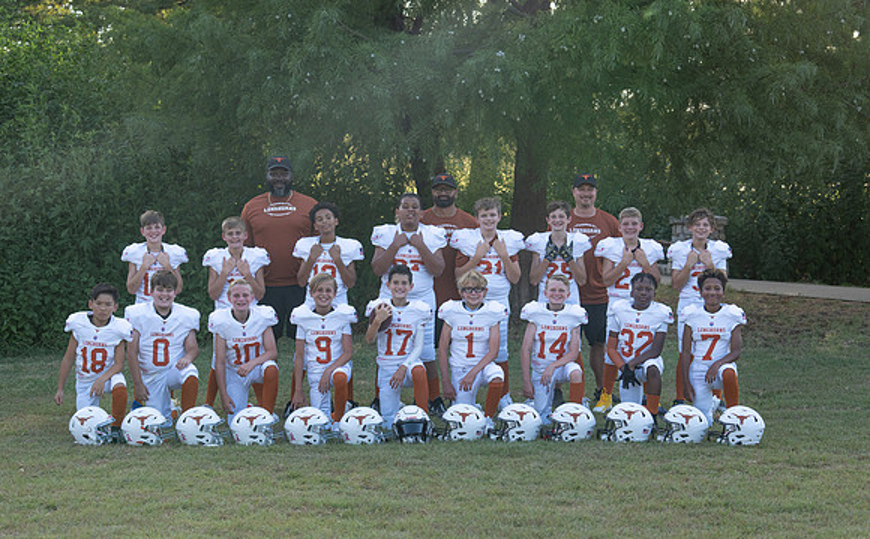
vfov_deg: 16.8
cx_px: 409
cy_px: 297
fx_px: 1823
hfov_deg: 26.8
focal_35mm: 77
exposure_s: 1/400
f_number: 4.5
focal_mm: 70
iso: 250
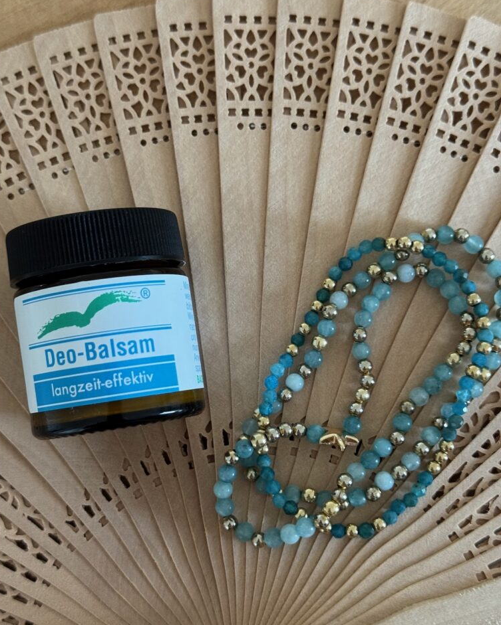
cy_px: 333
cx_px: 246
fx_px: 945
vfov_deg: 36.6
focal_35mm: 51
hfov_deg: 29.7
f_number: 1.78
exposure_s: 1/54
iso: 250
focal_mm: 6.76
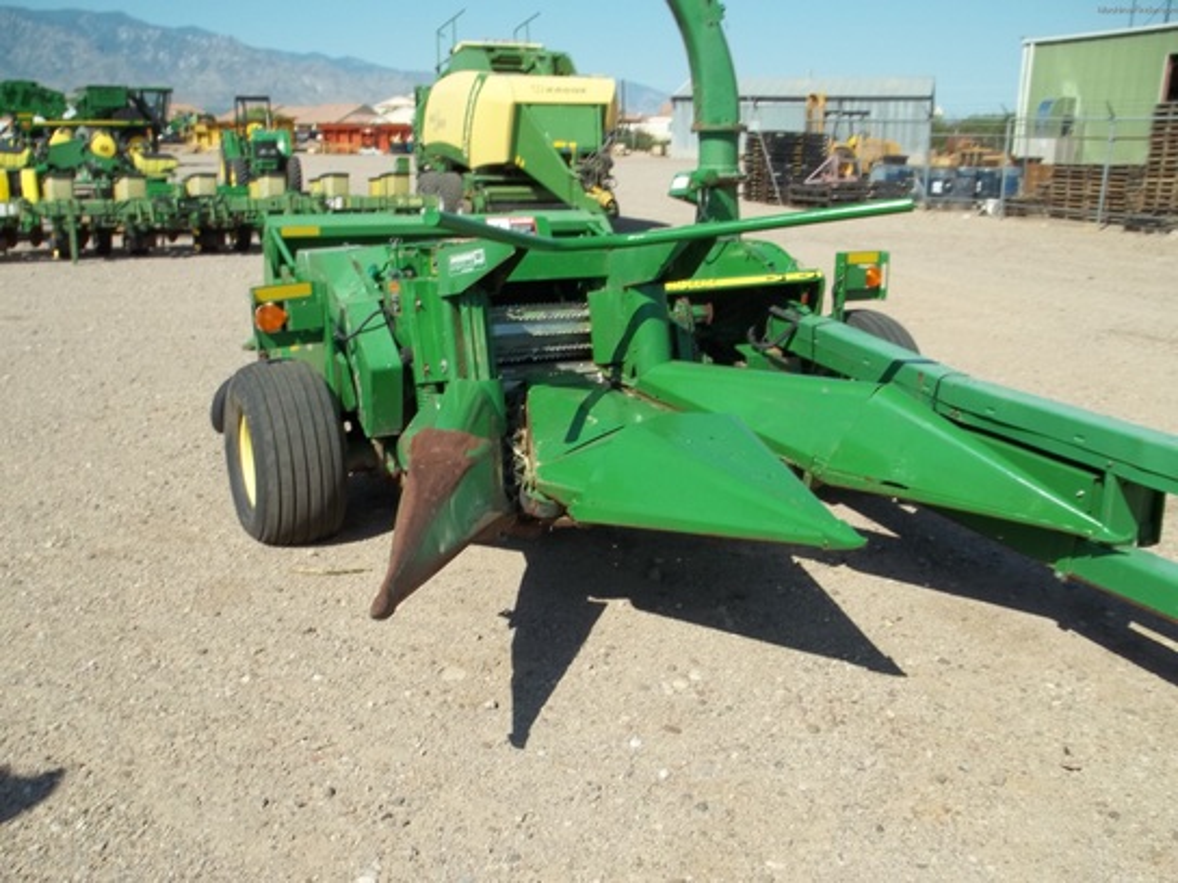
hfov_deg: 55.4
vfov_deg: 42.9
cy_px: 442
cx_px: 589
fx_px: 1123
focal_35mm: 33
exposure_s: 1/160
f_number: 8
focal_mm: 5.9
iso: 64
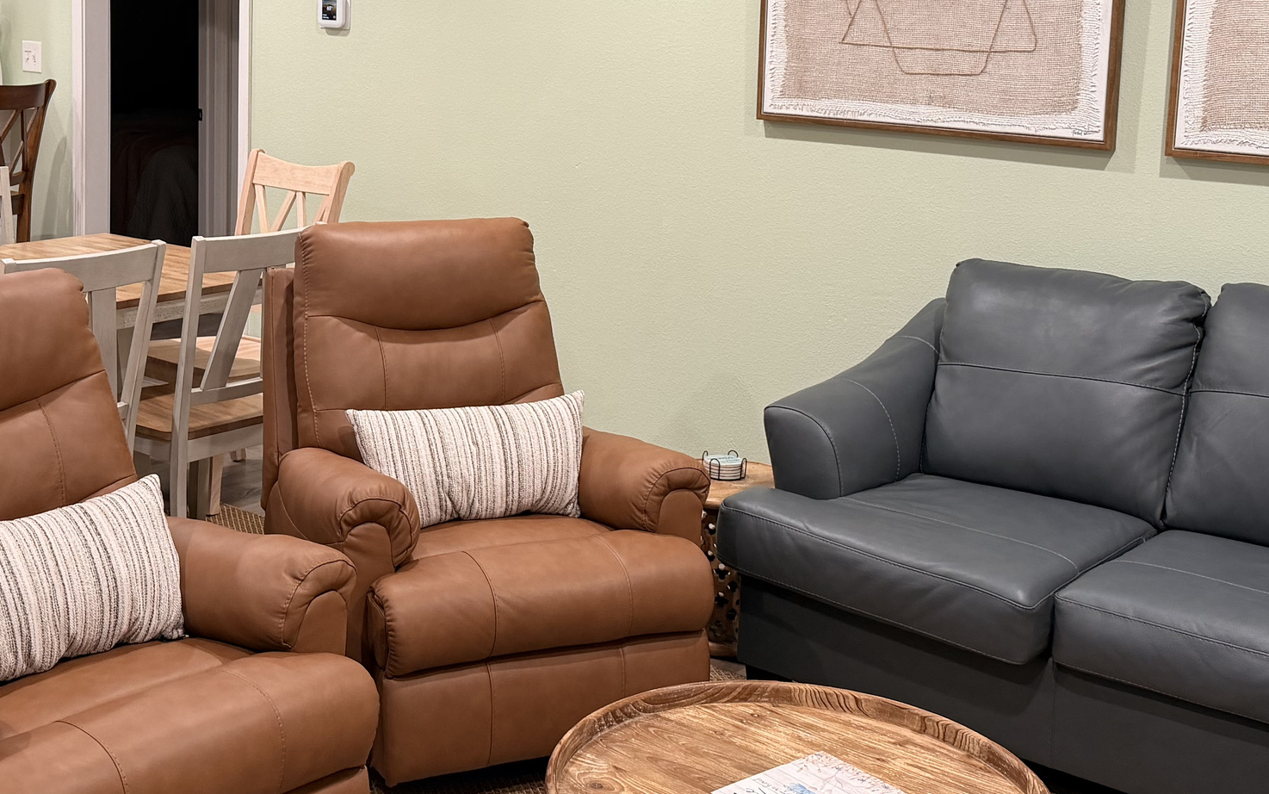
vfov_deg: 26.0
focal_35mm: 49
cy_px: 185
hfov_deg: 41.0
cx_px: 565
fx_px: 1695
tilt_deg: -6.9
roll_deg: -2.0
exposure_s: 1/60
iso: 160
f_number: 1.78
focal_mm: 6.76
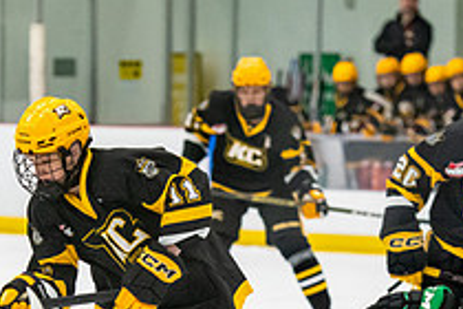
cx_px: 198
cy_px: 397
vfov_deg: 3.7
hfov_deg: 5.6
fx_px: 4771
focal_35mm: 371
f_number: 2.8
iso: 4000
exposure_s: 1/800
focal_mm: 110
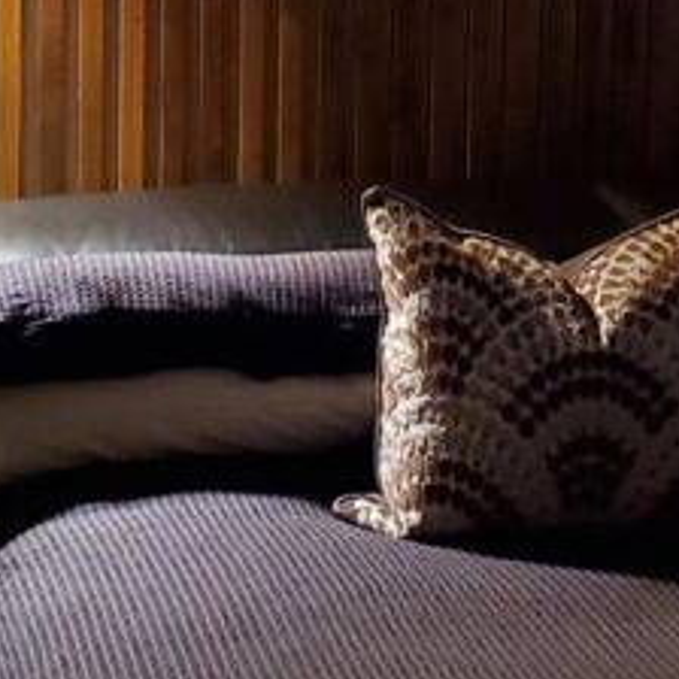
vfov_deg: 16.1
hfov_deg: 16.4
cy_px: -64
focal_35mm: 105
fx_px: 2330
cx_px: 558
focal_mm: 4.3
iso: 640
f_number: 1.5
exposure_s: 1/13
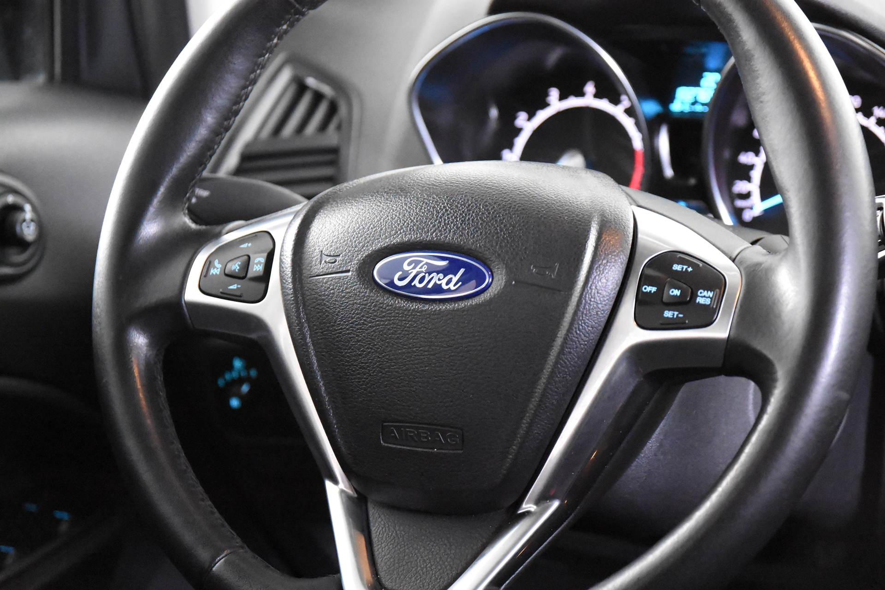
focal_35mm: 87
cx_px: 442
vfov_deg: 15.7
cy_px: 295
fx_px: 2139
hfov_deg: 23.4
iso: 12800
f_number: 4
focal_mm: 58
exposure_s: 1/60
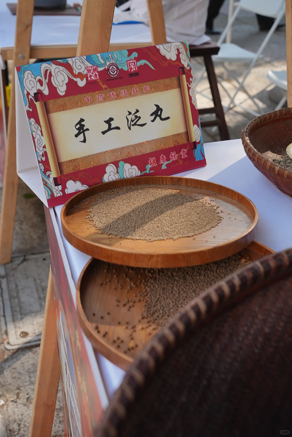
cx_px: 146
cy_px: 218
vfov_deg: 47.4
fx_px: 498
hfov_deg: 32.7
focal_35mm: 41
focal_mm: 41
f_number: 6.3
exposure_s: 1/250
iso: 320
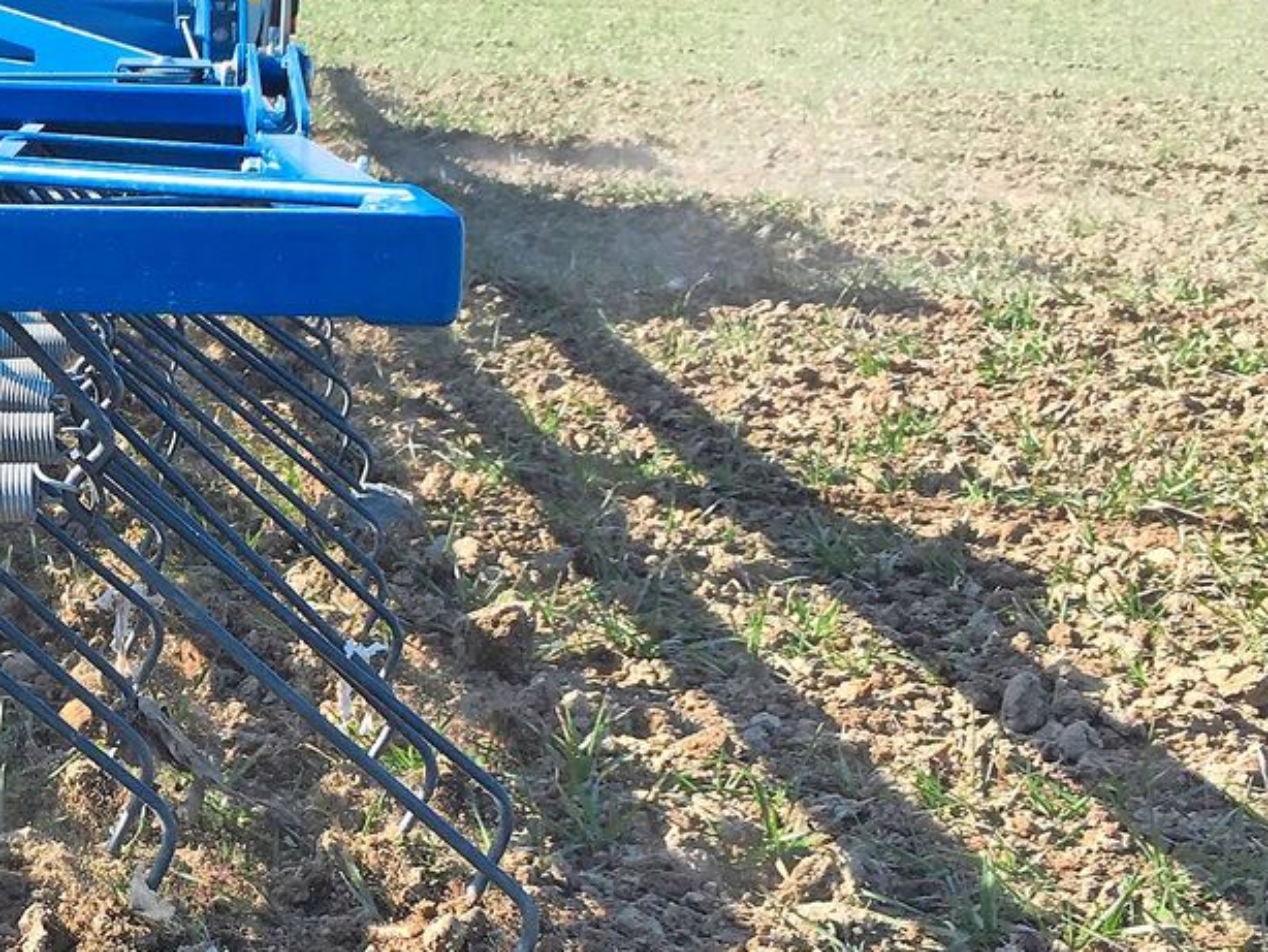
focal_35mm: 68
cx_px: 23
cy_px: 622
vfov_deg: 21.6
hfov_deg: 27.1
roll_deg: -1.3
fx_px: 2492
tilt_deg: -22.0
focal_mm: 4.15
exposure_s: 1/582
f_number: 2.2
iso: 25
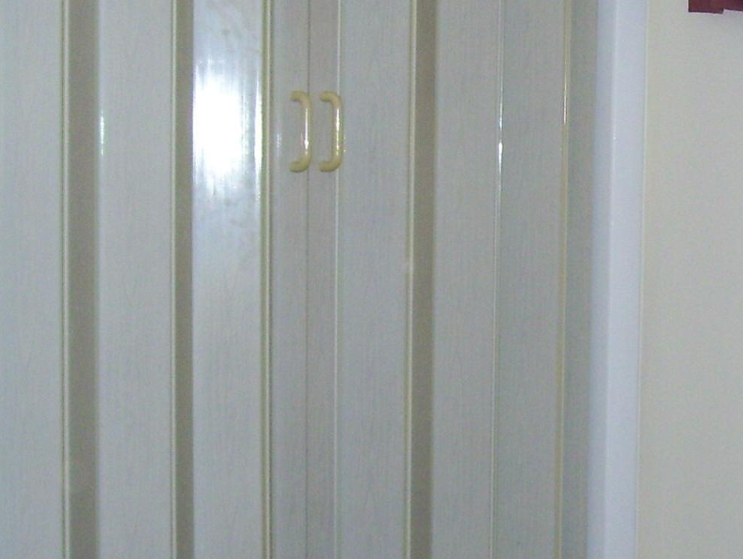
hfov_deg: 17.8
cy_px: 450
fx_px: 2343
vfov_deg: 13.5
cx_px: 640
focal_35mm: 109
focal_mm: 6
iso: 80
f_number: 2.7
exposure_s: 1/60
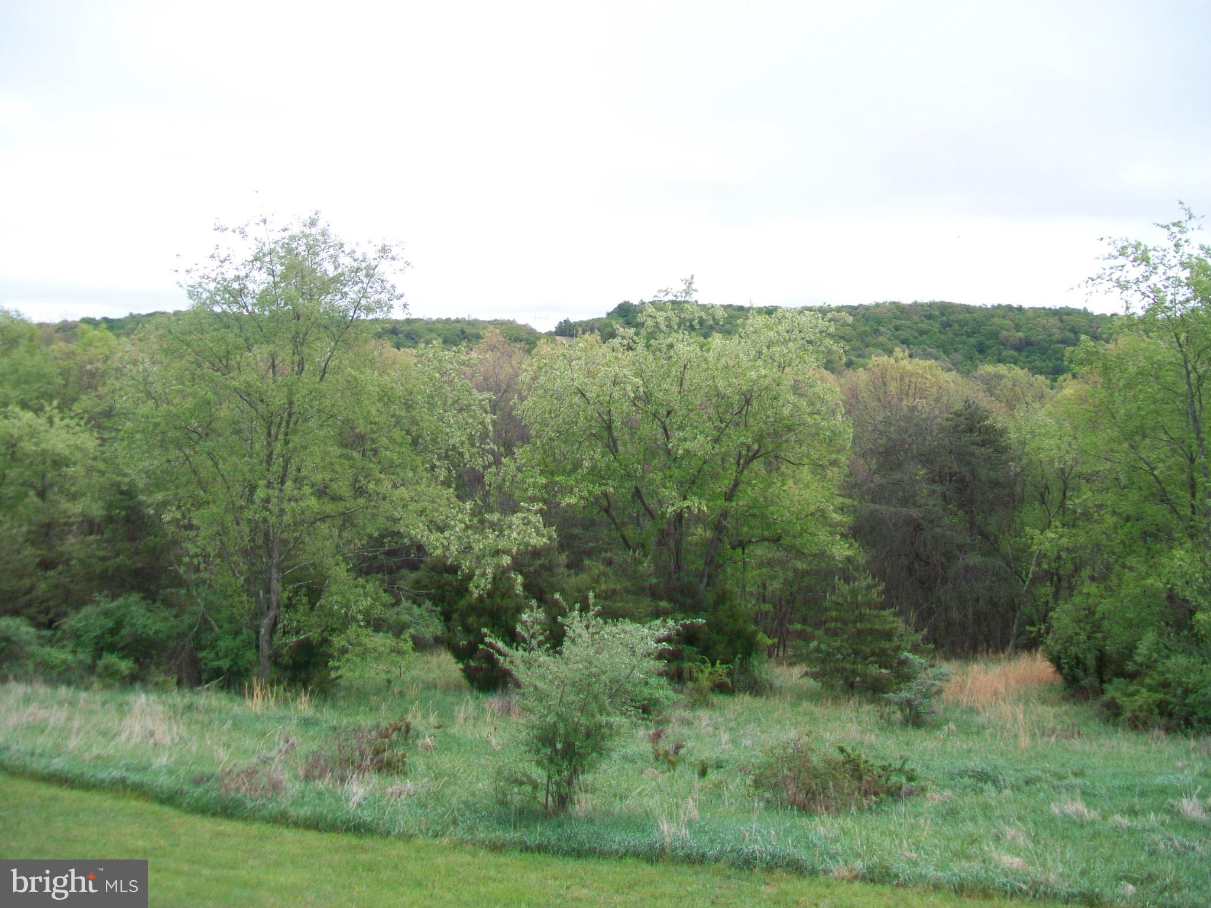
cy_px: 454
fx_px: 1189
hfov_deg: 54.0
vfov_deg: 41.8
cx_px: 606
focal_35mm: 34
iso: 64
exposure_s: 1/320
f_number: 2.7
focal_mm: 6.1
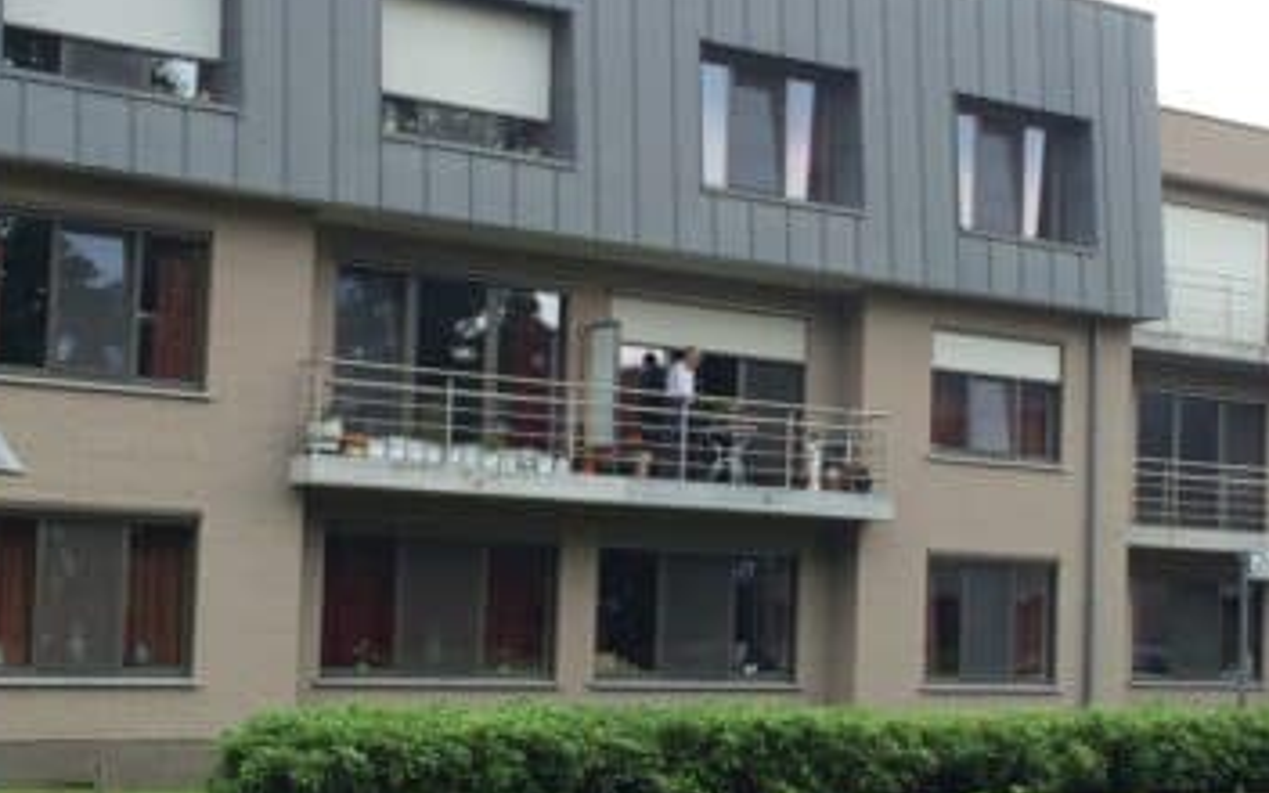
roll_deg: +0.4
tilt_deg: +2.6
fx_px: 2317
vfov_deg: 19.4
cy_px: 490
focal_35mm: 67
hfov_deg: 30.3
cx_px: 872
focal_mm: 4.15
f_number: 2.2
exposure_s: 1/410
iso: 32
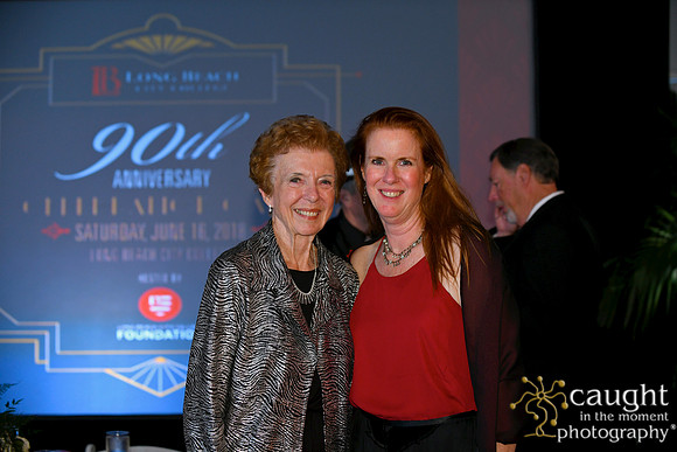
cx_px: 338
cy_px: 226
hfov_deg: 28.8
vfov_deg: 19.5
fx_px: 1317
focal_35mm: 70
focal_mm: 70
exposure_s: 1/125
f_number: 4
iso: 1250
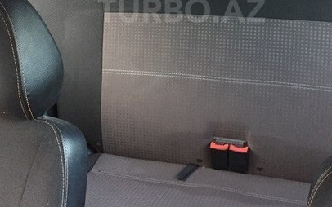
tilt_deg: -17.4
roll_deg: +2.6
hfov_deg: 40.3
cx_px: 182
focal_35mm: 50
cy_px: 10
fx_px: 453
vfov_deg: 24.9
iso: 250
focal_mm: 4.15
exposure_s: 1/33
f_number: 2.2
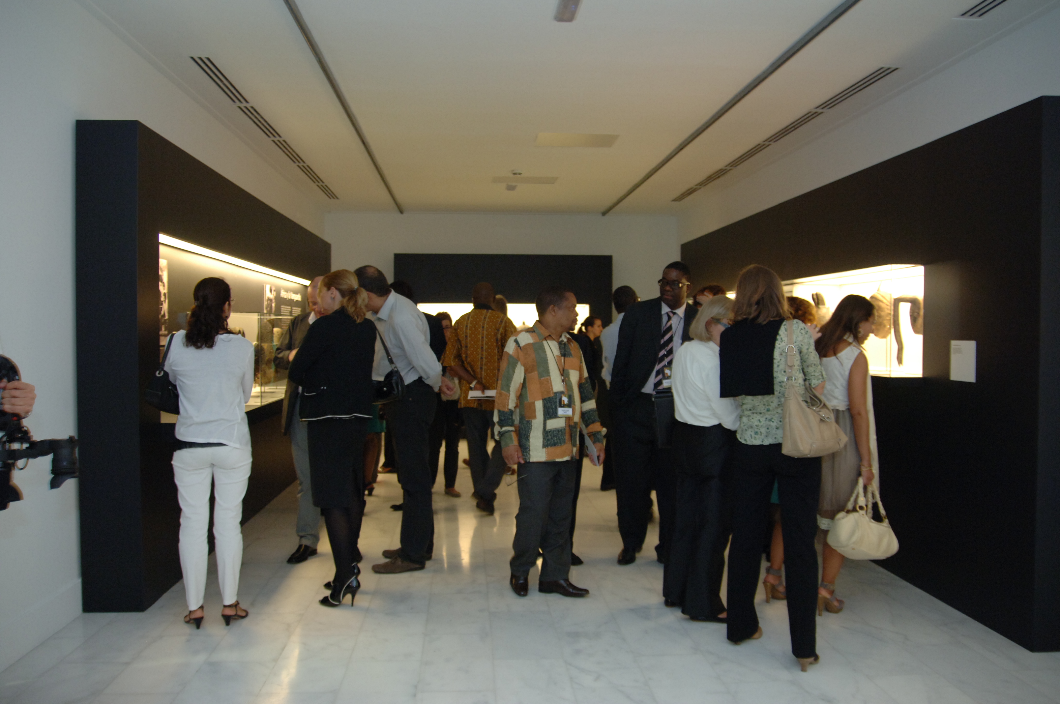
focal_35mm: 27
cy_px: 352
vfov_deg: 47.8
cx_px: 530
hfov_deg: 67.4
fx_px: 794
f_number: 3
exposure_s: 1/25
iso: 640
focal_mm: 18
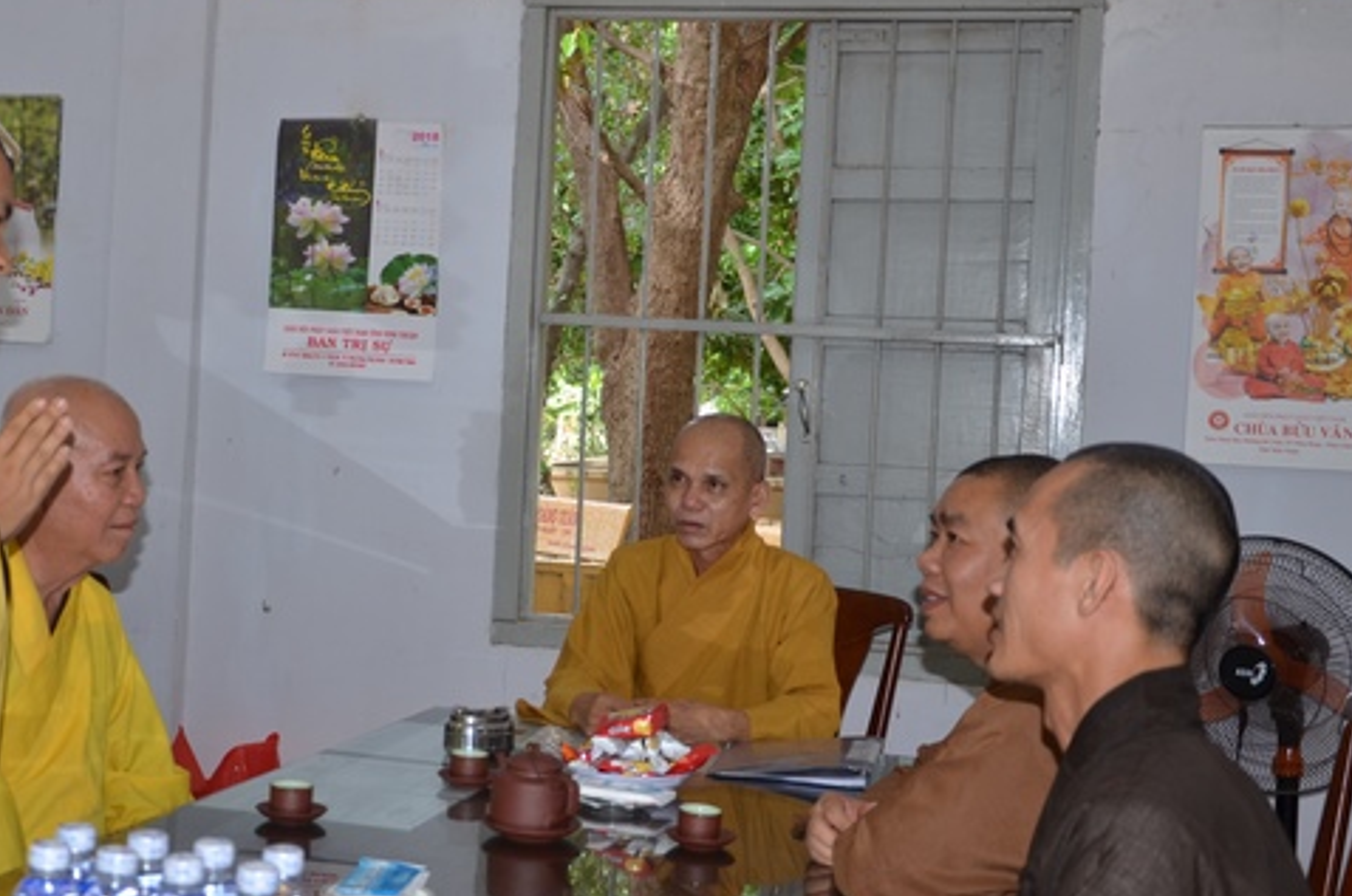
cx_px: 532
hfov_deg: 37.4
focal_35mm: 53
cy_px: 437
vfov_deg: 25.4
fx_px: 1987
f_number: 4
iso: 250
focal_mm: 26
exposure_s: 1/60
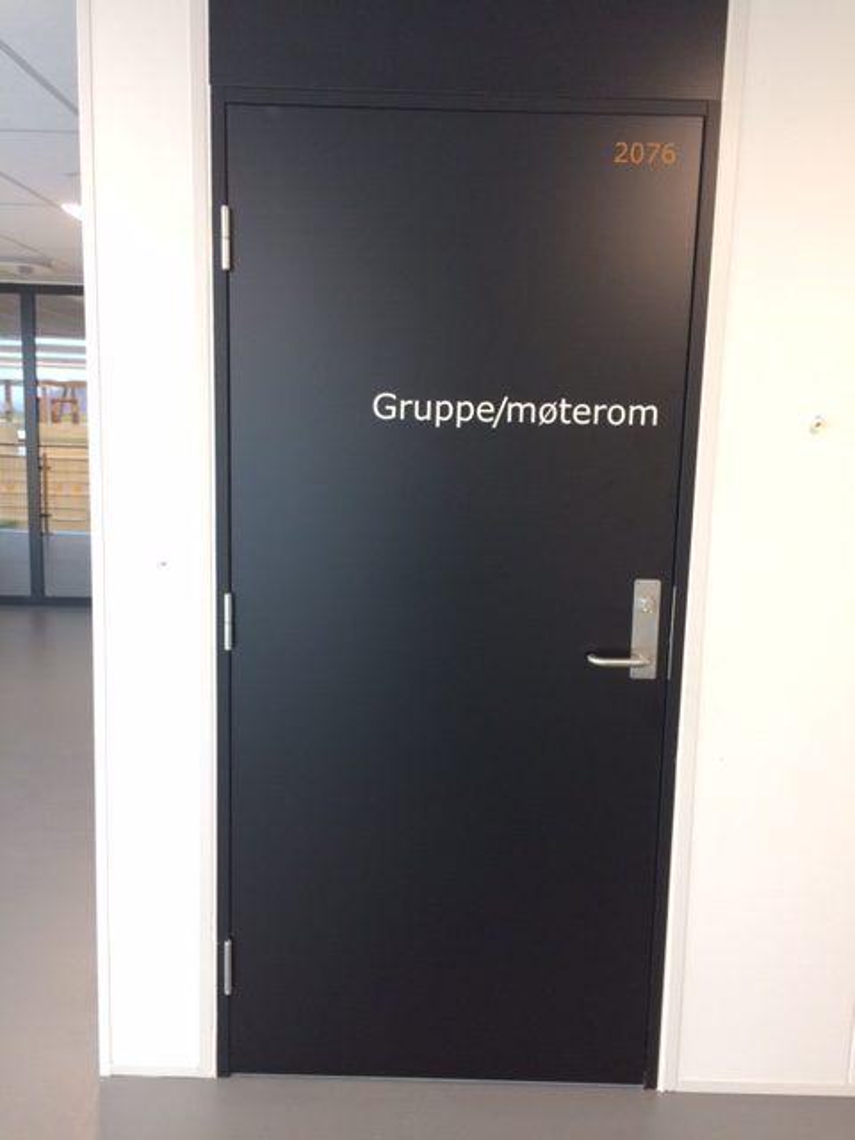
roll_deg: +0.0
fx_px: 955
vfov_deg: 61.7
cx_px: 428
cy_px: 570
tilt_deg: -9.0
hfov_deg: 48.2
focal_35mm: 29
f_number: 2.2
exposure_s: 1/33
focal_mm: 4.15
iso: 125
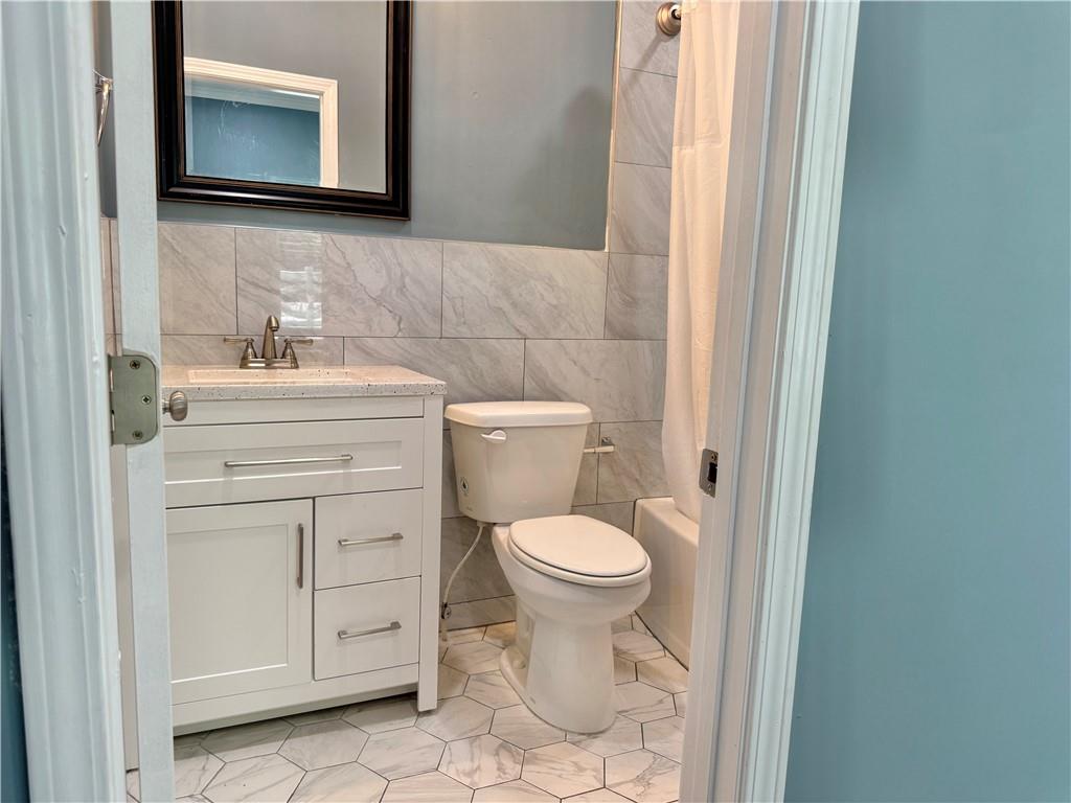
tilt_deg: -7.8
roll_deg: -2.5
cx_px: 536
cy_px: 402
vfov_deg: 56.8
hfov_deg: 71.6
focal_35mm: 24
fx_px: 743
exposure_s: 1/120
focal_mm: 6.76
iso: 160
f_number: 1.78
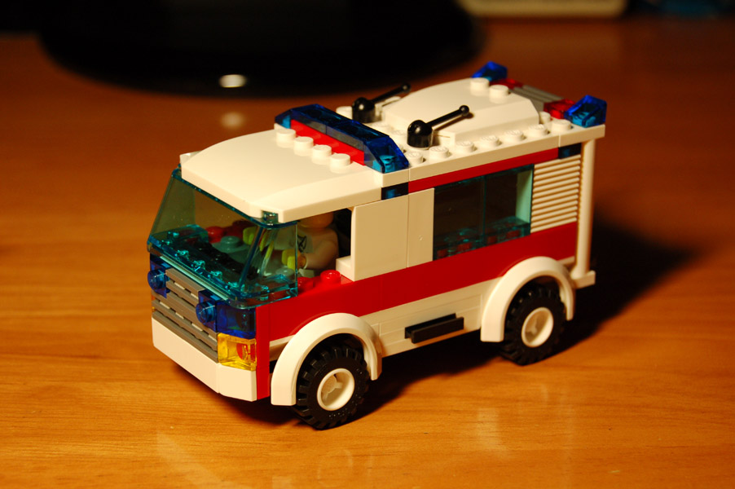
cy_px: 244
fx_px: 1683
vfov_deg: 16.5
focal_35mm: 82
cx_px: 368
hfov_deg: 24.6
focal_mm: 55
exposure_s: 1/40
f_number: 5.6
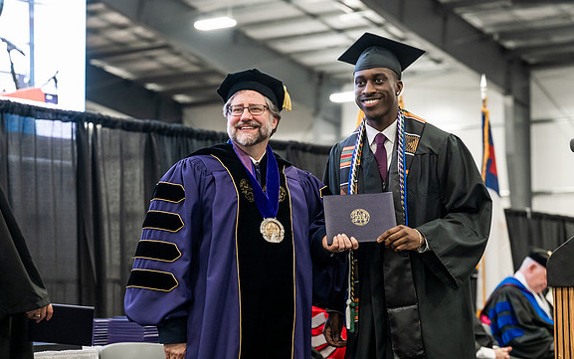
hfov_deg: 24.4
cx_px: 287
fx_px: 1330
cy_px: 181
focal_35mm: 85
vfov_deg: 15.4
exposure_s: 1/200
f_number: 4
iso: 4000
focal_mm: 83
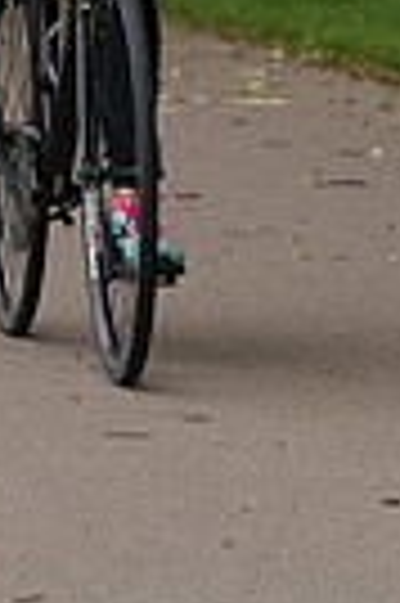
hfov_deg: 2.0
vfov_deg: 3.1
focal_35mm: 674
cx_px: 103
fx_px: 11262
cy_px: -310
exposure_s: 1/1600
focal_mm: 200
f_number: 7.1
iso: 4000
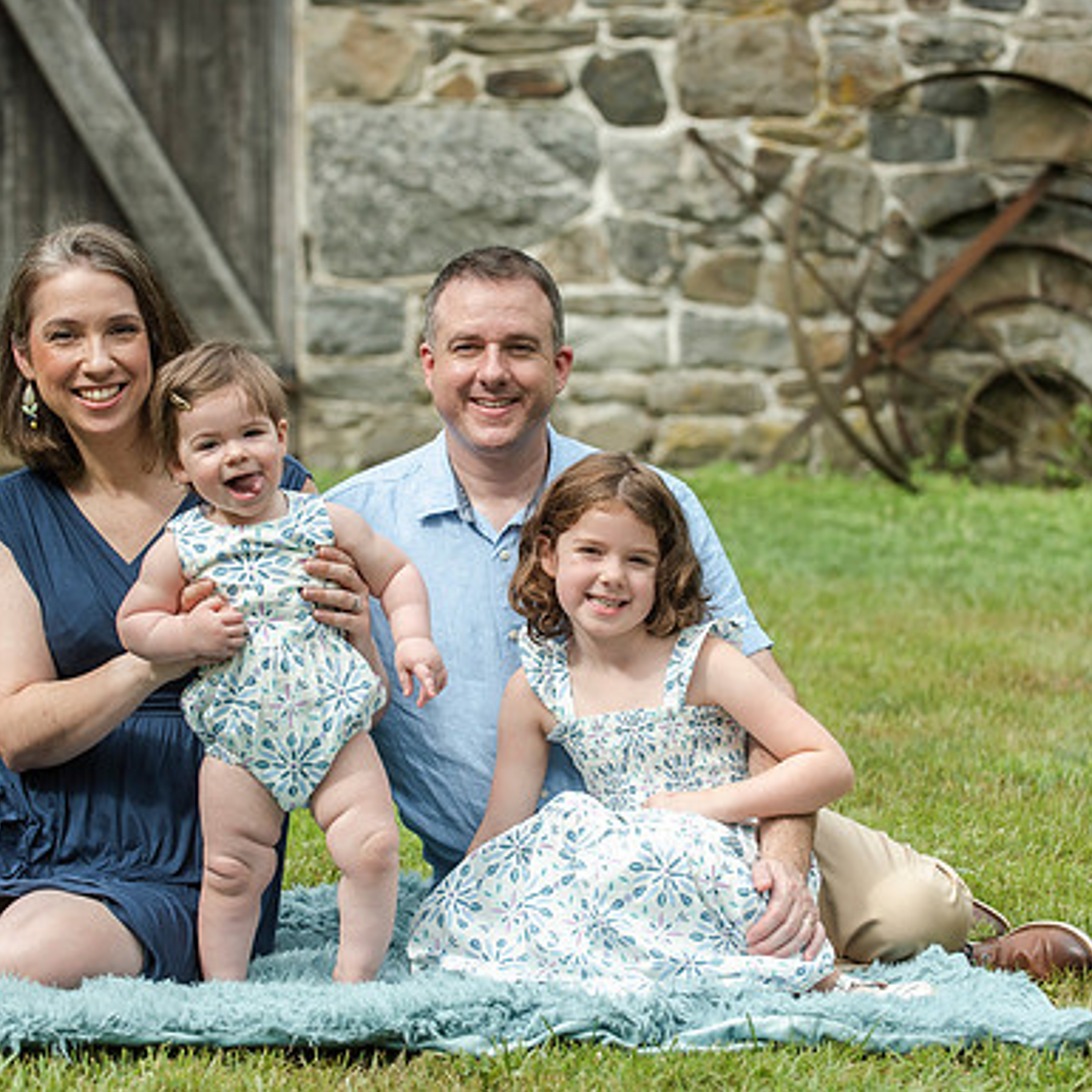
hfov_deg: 12.8
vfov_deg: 12.8
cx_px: 530
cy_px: 482
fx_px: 4854
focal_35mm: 136
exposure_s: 1/2500
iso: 400
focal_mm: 95
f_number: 4.5
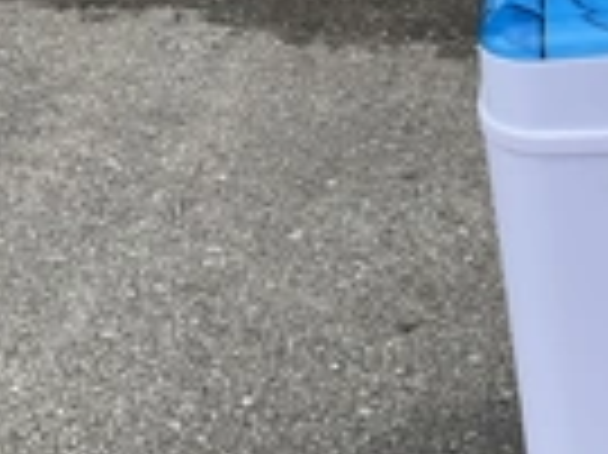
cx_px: 802
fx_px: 1509
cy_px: 184
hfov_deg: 20.7
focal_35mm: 86
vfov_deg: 17.1
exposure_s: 1/1577
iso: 25
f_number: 1.8
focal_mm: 3
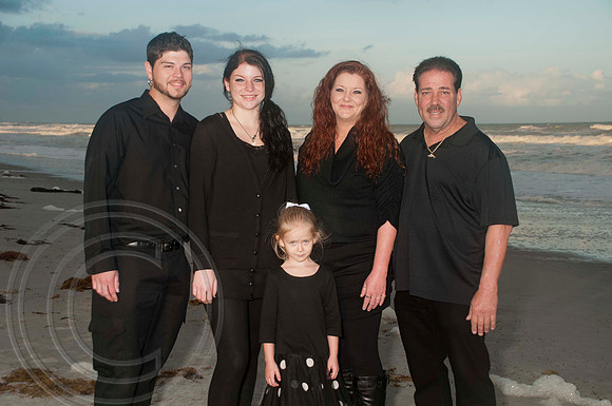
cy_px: 203
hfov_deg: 37.9
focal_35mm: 52
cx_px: 306
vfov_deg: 25.7
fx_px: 891
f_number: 5.6
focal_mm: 35
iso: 100
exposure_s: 1/125
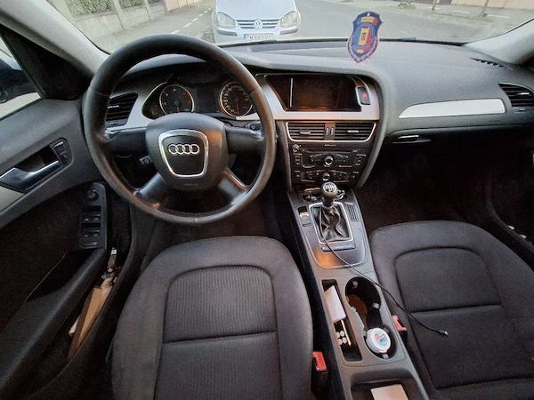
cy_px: 200
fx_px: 201
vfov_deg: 89.9
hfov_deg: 106.2
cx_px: 267
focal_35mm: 13
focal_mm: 1.74
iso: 640
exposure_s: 1/17
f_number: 2.2
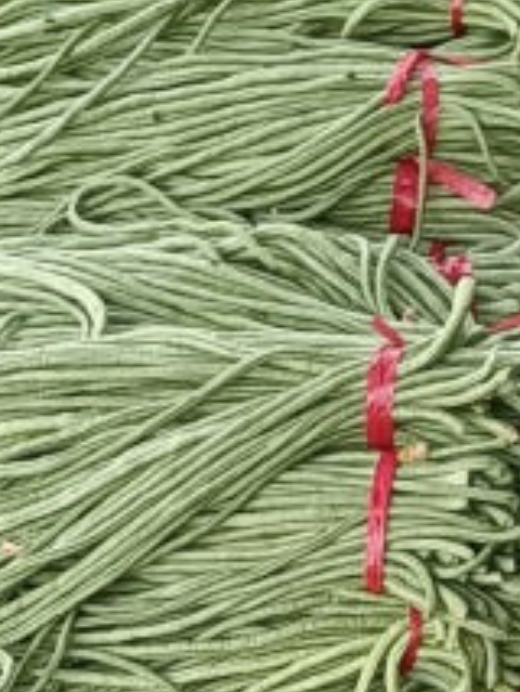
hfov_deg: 10.9
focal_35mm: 135
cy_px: 1457
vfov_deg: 12.5
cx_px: 3
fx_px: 2701
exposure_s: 1/50
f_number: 1.9
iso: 252
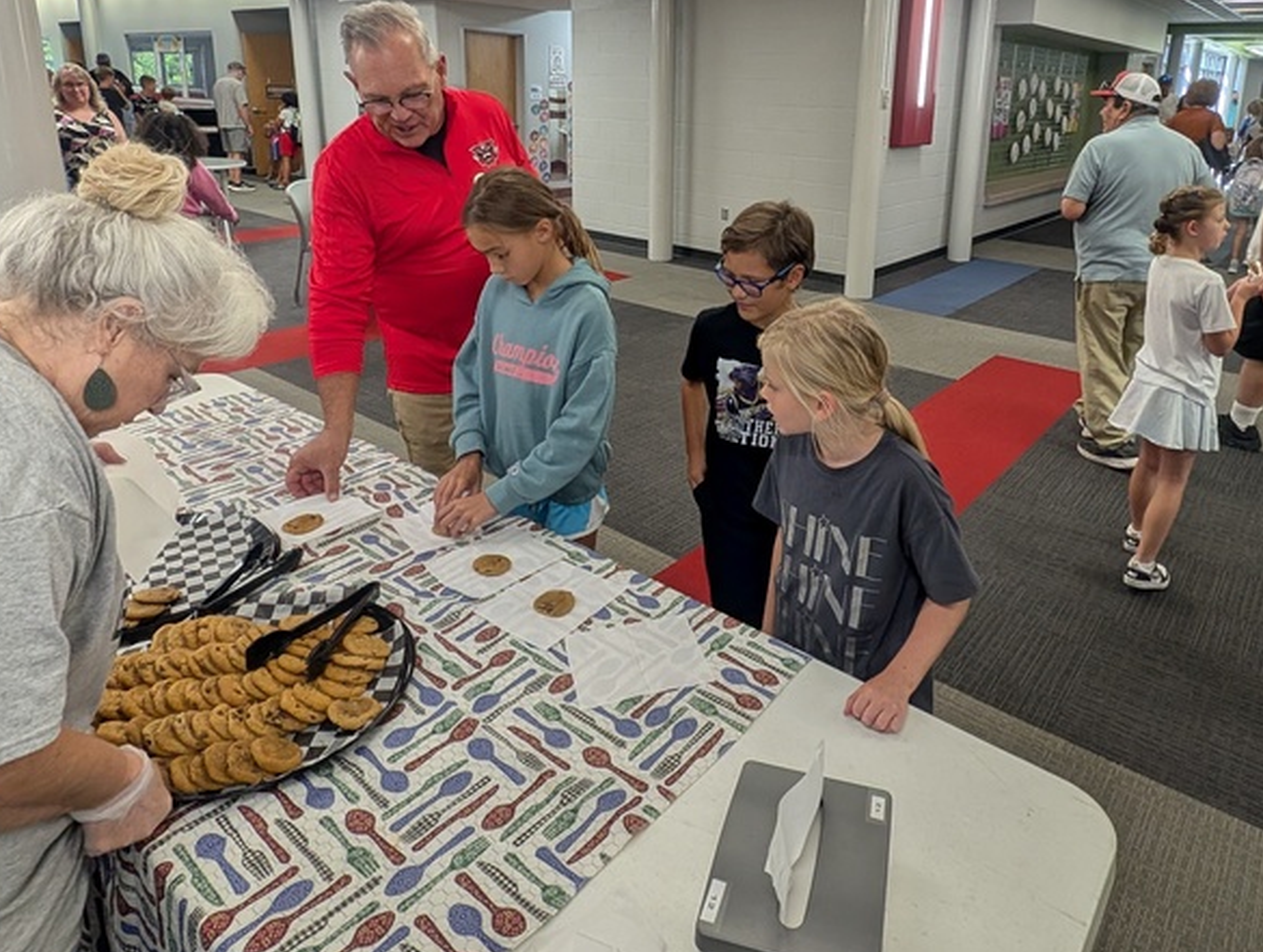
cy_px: 293
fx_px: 768
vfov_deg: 61.5
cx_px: 728
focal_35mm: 21
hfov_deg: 78.4
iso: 96
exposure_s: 1/120
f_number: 1.95
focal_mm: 2.23
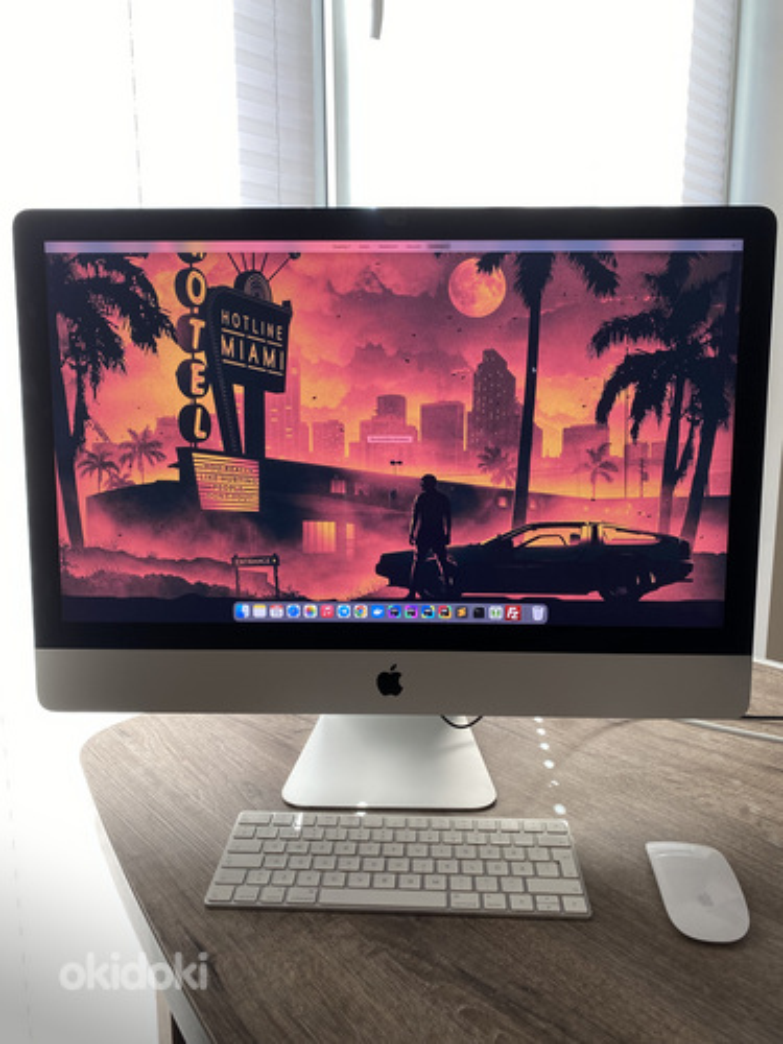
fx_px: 784
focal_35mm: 26
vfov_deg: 67.3
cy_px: 522
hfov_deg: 53.1
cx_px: 392
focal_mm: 4.25
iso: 32
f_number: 1.8
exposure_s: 1/100
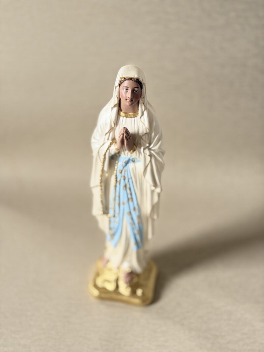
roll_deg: -2.1
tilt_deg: -33.7
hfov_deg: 30.3
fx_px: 488
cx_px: 132
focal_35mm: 48
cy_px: 176
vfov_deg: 39.7
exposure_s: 1/60
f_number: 1.78
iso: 125
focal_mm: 6.76
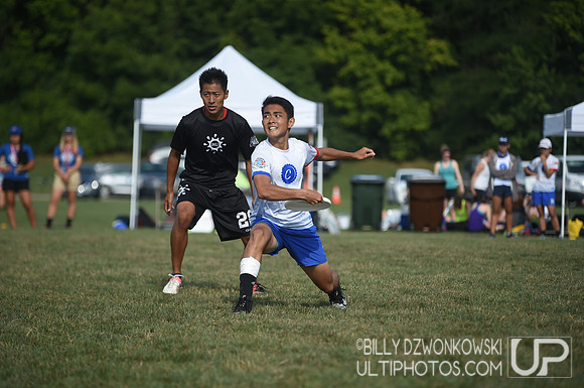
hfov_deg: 11.8
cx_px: 292
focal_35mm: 175
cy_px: 194
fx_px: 2835
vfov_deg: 7.8
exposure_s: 1/1600
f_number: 3.2
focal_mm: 175
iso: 100
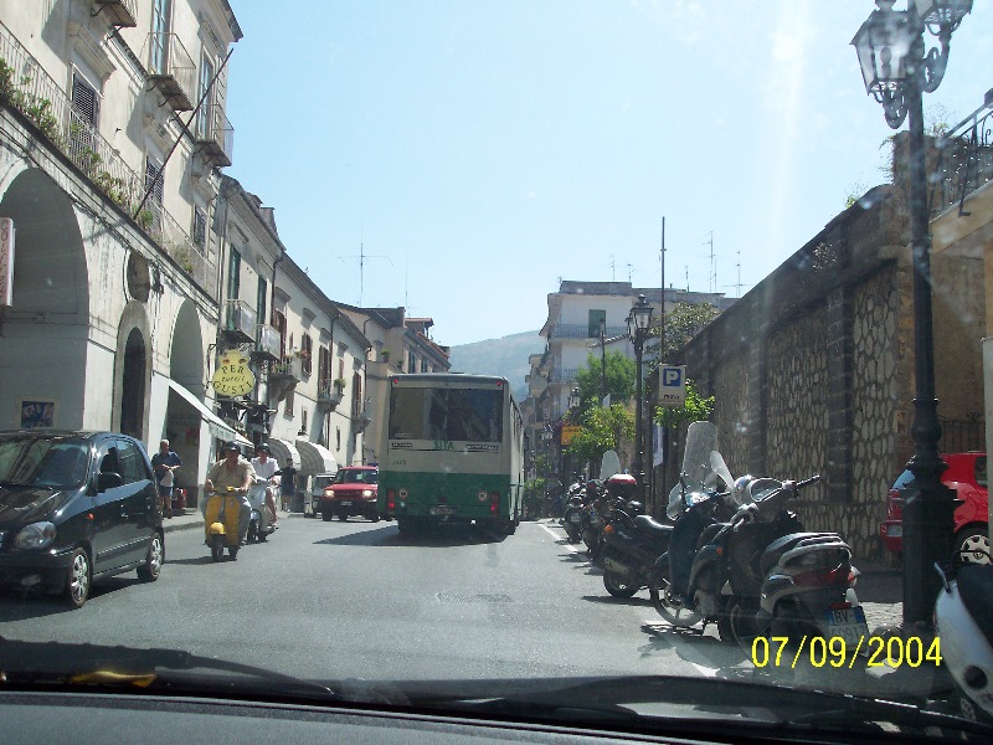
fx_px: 1090
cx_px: 496
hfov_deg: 49.0
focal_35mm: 38
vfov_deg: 37.7
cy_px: 372
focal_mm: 8
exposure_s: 1/500
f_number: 4.8
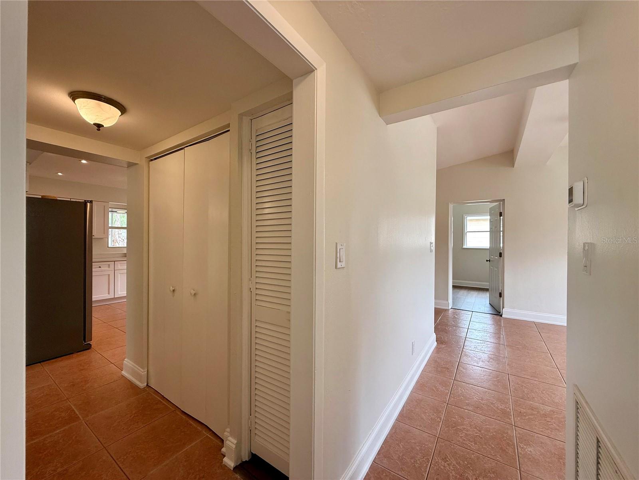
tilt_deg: +0.9
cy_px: 240
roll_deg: -0.2
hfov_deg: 102.1
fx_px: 258
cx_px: 320
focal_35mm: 14
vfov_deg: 85.7
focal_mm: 2.22
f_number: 2.2
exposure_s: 1/120
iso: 80
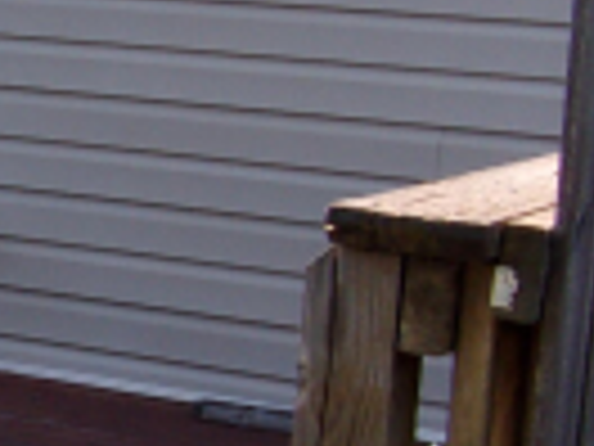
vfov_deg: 10.5
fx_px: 2420
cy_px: 216
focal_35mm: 141
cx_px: -430
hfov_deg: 12.9
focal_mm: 5.1
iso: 80
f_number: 10.8
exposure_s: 1/45
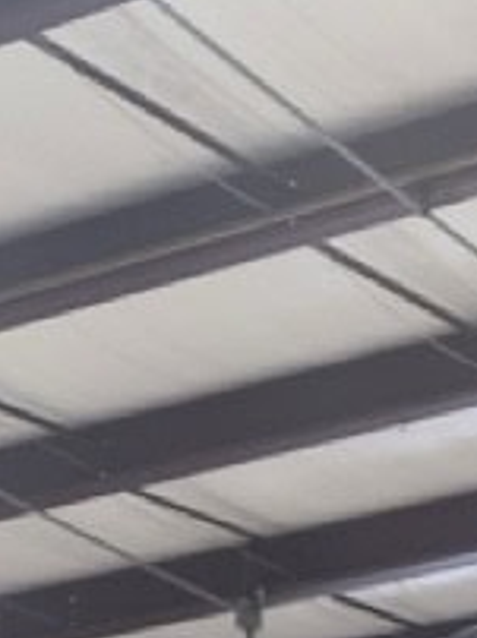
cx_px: 145
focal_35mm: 146
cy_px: 1778
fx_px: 2688
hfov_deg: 10.1
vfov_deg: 10.5
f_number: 1.8
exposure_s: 1/120
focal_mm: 5.4
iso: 200
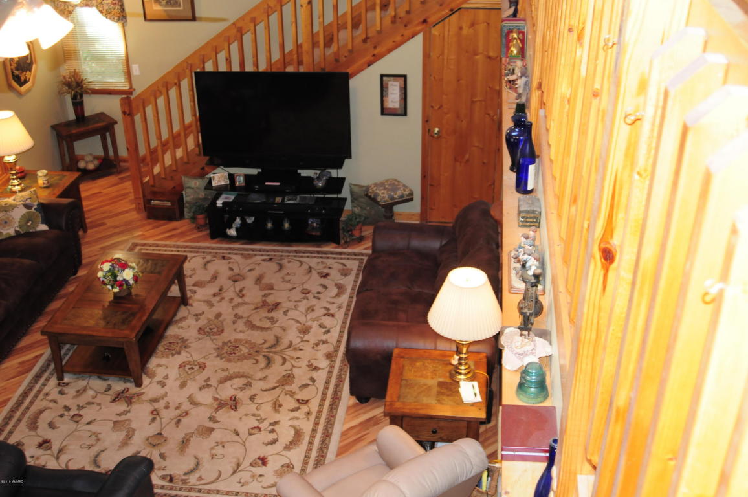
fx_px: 872
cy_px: 248
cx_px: 374
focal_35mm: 42
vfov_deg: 31.8
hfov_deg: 46.4
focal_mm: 28
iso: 800
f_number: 5
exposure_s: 1/60
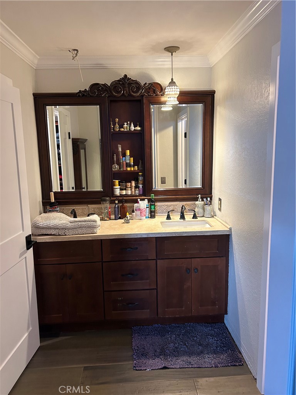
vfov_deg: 67.3
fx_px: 296
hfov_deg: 53.1
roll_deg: +0.7
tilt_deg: -8.9
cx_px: 148
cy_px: 198
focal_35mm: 26
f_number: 1.5
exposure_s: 1/60
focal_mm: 5.7
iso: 400
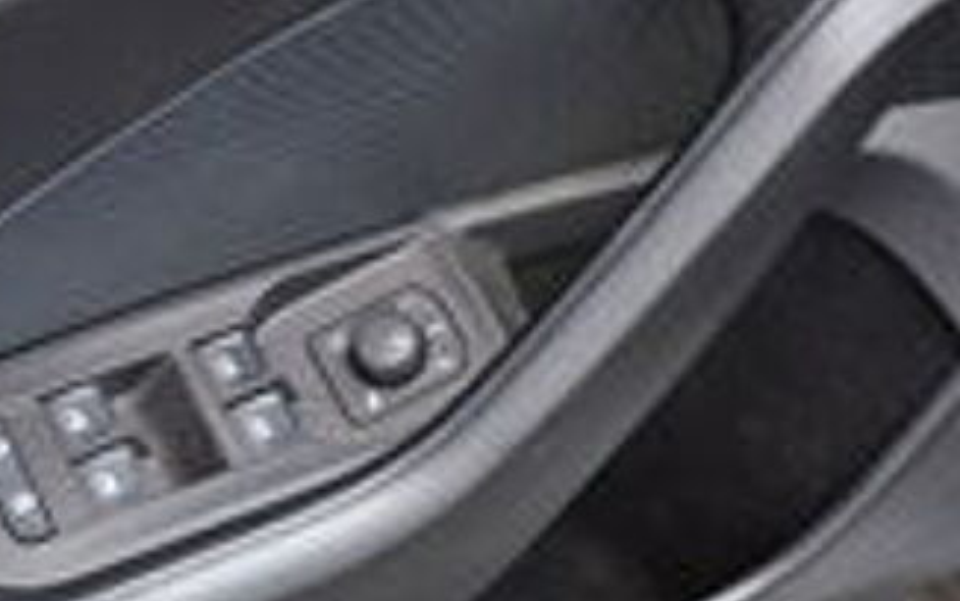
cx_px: 256
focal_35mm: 90
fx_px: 2355
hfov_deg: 22.8
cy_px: 349
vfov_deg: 14.5
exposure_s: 1/60
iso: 800
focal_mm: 40
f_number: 4.5
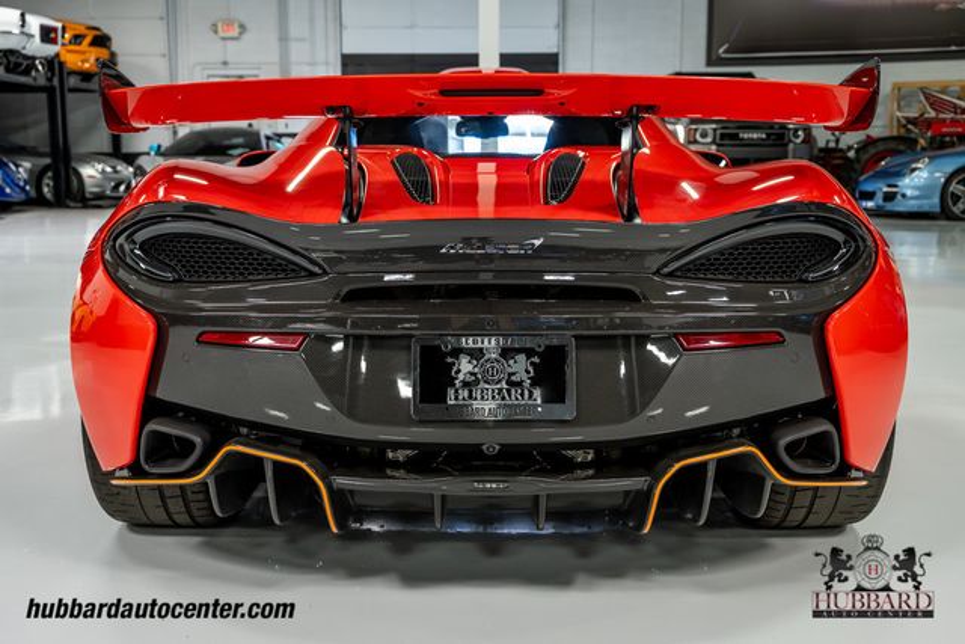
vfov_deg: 31.8
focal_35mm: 42
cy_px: 322
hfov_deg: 46.2
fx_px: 1131
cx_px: 482
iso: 800
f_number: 5
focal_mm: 42
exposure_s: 1/60
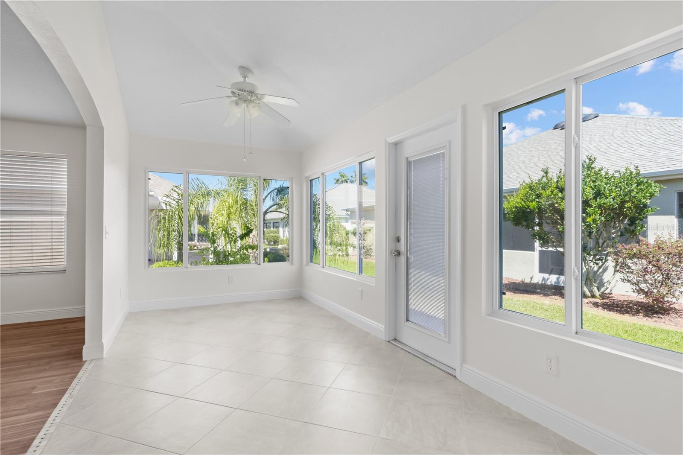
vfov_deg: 70.4
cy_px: 228
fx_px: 322
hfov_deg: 93.3
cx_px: 342
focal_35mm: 17
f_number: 9
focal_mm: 17
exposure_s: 1/13
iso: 400
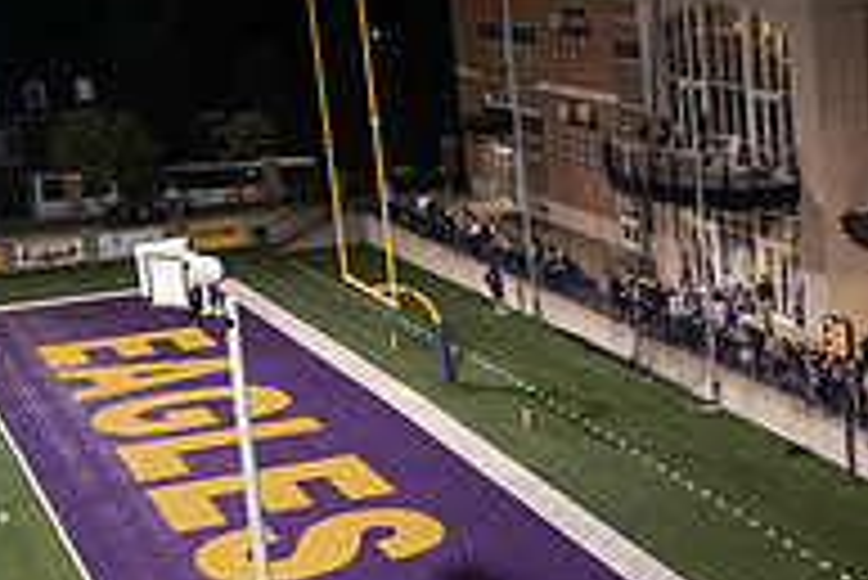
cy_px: 317
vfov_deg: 15.7
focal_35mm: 87
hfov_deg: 21.0
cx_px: 1169
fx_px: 2099
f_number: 3.5
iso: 4000
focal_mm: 29
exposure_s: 1/320
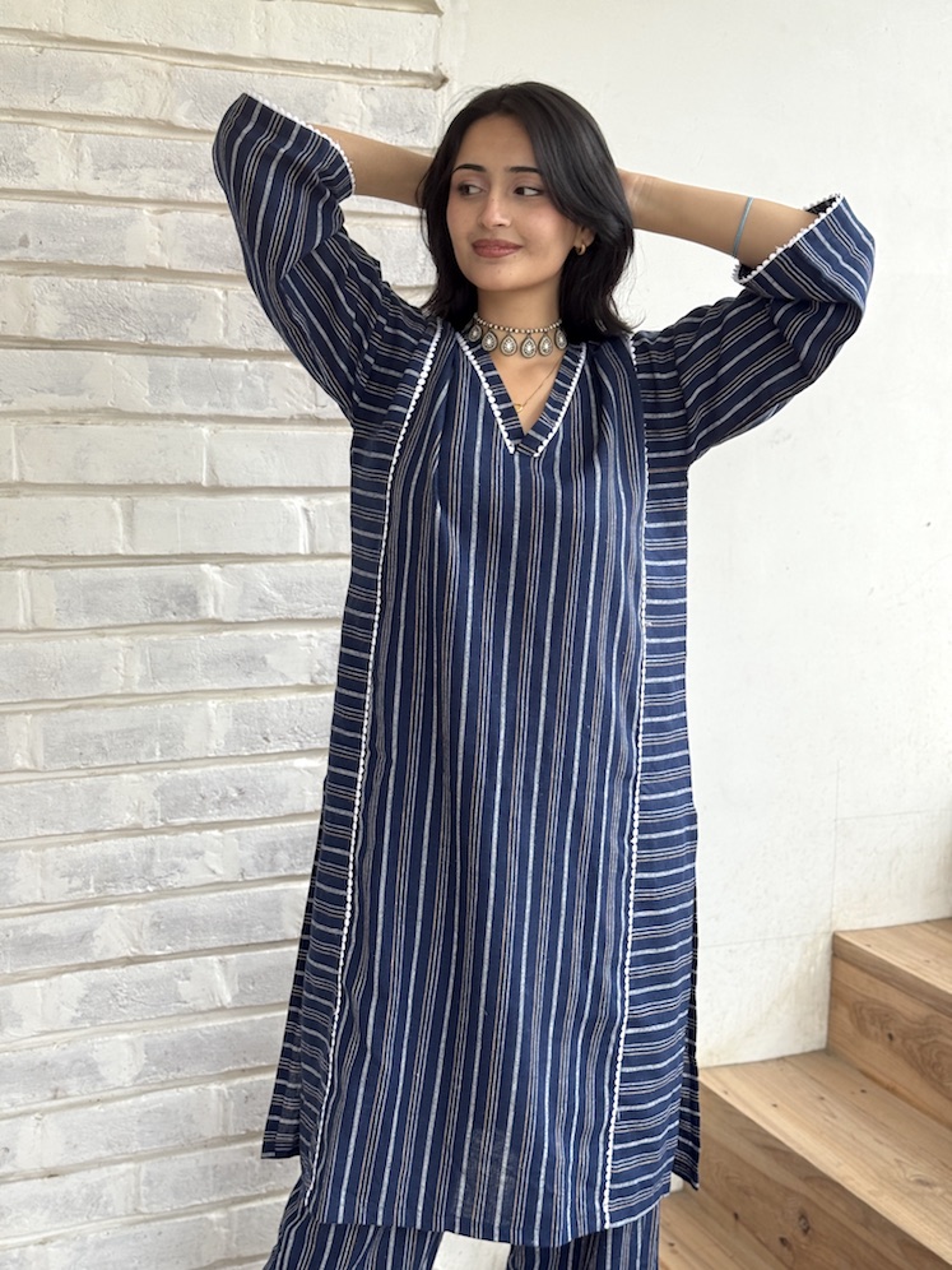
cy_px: 635
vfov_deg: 39.7
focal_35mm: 48
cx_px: 476
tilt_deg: -8.4
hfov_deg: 30.3
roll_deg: -0.5
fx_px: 1760
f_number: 1.78
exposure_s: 1/165
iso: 80
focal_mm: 6.76
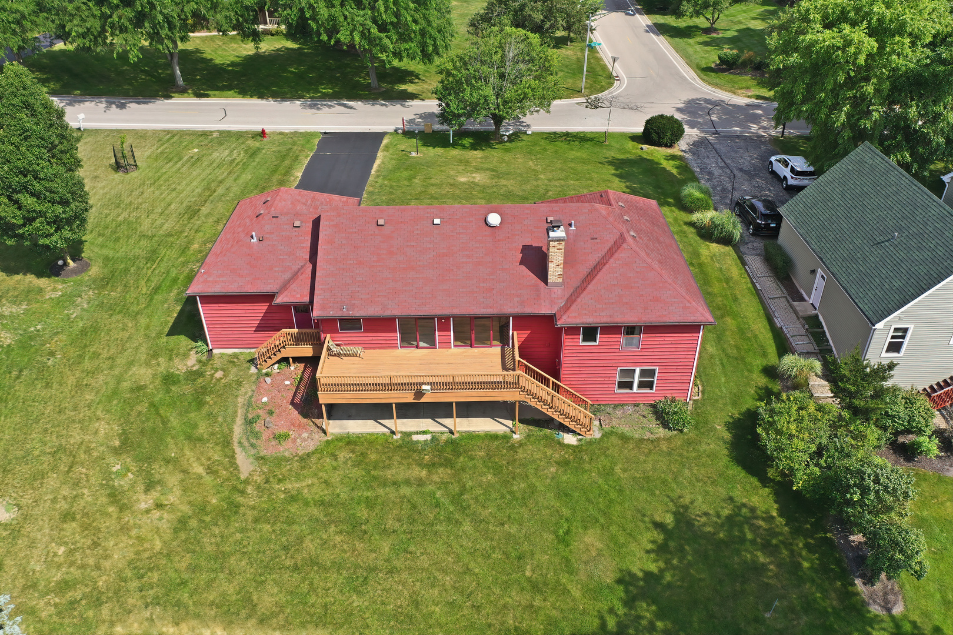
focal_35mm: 28
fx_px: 741
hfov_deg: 65.5
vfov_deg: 46.4
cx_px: 476
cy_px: 318
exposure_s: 1/640
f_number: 3.2
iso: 100
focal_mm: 10.3
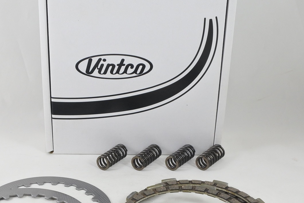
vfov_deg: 21.8
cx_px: 95
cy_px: 136
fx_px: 524
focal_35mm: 62
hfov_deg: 32.0
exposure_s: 1/125
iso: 450
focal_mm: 14
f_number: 4
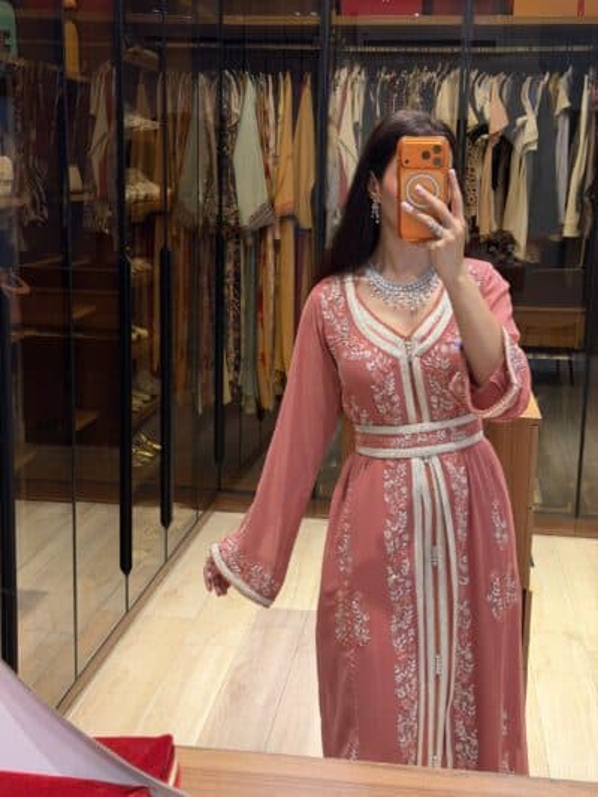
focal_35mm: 48
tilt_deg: -12.6
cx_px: 299
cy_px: 398
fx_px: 1105
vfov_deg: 39.6
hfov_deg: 30.3
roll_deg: -1.6
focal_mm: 6.76
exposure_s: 1/33
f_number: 1.78
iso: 320
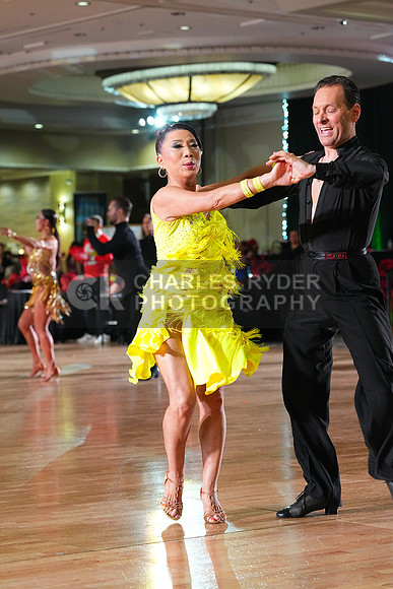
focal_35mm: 98
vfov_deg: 20.8
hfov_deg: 14.0
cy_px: 294
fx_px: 1604
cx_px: 196
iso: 8000
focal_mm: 98
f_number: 5
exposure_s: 1/400
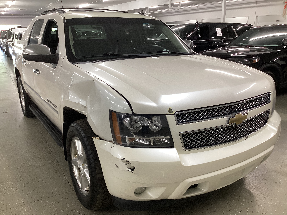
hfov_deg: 58.4
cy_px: 108
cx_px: 144
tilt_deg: -17.8
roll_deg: -0.6
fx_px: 257
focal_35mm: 31
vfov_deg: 45.4
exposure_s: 1/50
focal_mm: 3.3
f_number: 2.4
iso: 125
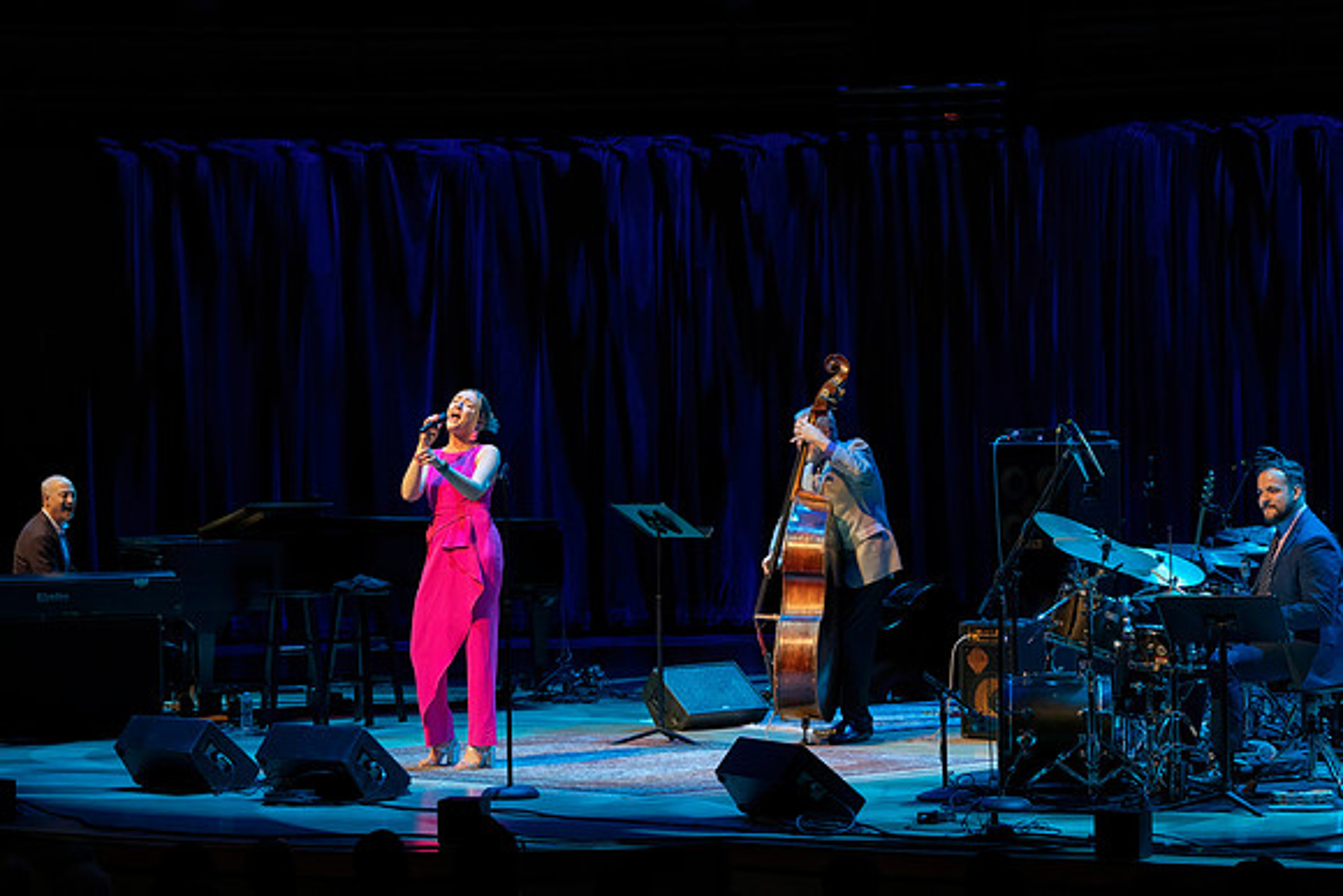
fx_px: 3920
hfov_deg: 19.4
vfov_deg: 13.0
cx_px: 672
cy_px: 448
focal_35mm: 105
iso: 3200
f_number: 6.3
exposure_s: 1/250
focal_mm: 100
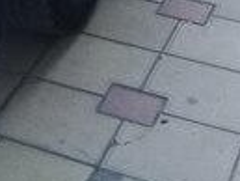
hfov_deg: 12.0
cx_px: -93
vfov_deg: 8.5
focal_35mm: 159
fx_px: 1103
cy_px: -272
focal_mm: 3.3
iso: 50
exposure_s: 1/351
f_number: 2.2
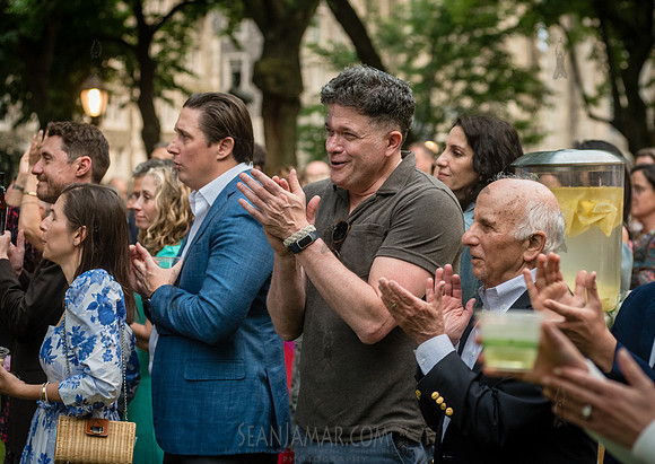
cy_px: 218
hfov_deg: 22.6
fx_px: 1638
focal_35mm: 88
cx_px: 368
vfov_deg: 16.1
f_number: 4
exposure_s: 1/320
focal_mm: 80
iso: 2000
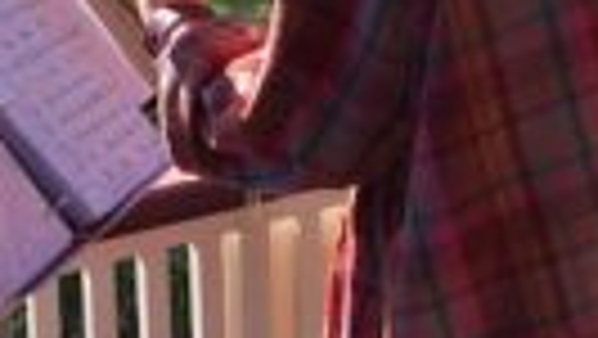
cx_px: 513
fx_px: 1888
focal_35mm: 119
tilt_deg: -11.5
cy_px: -210
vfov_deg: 9.8
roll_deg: +0.3
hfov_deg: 17.8
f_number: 2.2
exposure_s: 1/437
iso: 25
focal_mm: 4.15
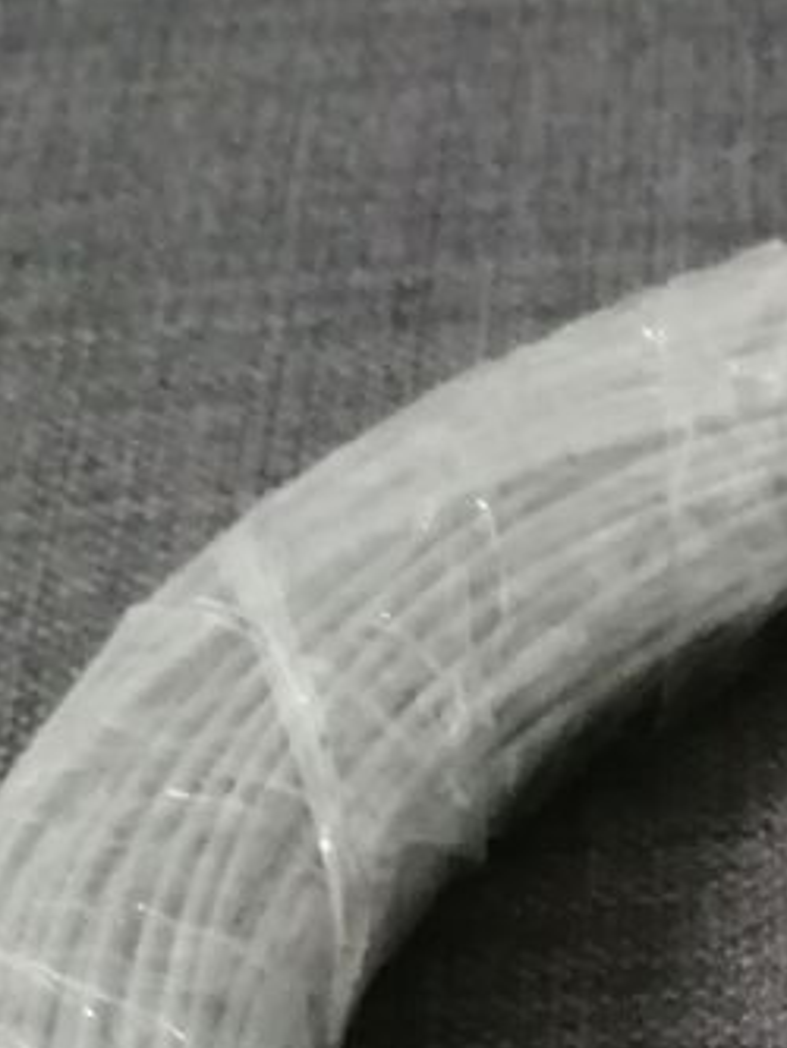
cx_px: 1310
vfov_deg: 17.6
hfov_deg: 13.2
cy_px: 1405
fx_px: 3151
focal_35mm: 104
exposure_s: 1/33.3
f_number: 1.8
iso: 400
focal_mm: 3.64
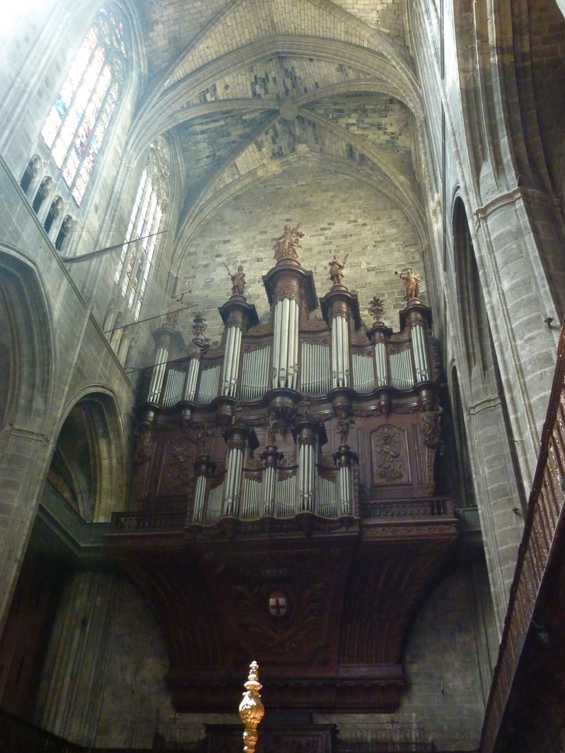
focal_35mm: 30
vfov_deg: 60.0
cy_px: 376
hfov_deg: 46.8
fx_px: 653
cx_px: 282
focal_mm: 5
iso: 800
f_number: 3.4
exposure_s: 1/13
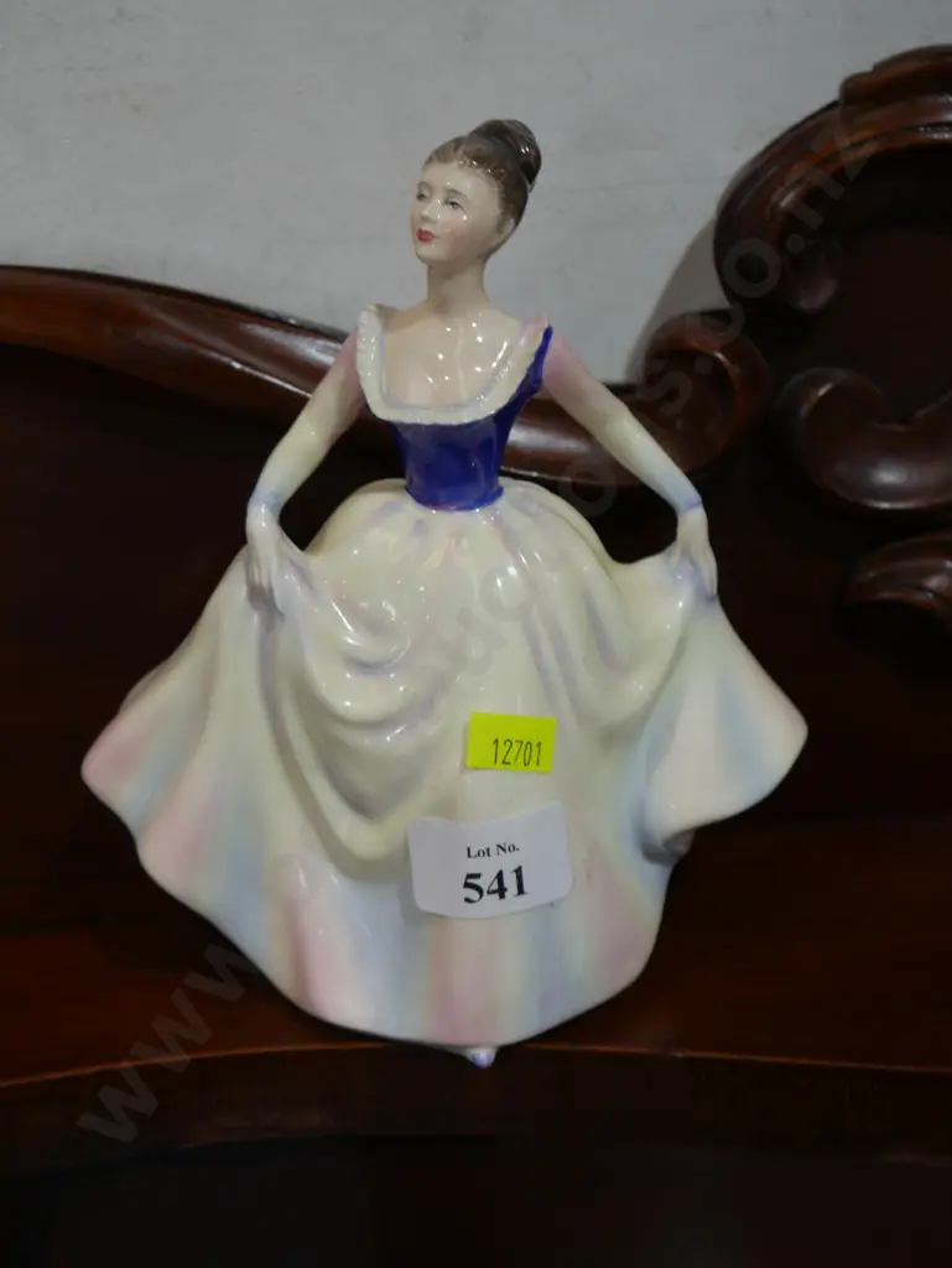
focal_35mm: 50
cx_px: 476
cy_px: 634
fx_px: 1832
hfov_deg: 29.1
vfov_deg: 38.2
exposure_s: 1/60
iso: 320
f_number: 5.3
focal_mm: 25
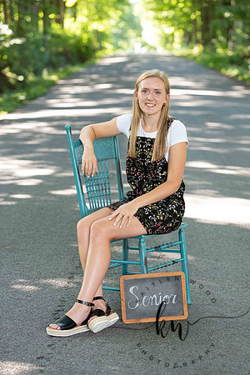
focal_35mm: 105
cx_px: 125
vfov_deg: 19.5
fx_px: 1094
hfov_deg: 13.0
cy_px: 188
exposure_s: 1/200
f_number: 3.5
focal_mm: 105
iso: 640
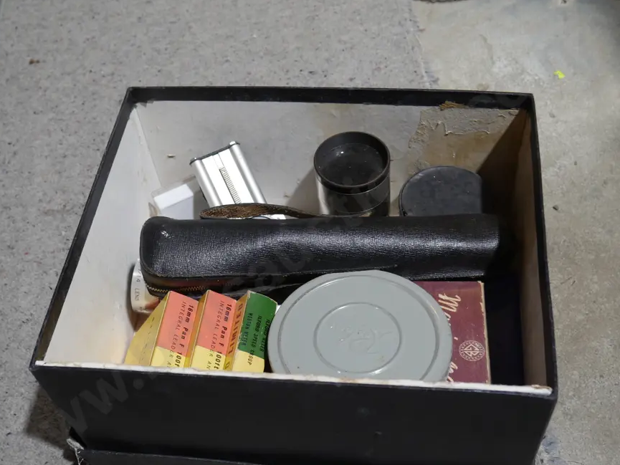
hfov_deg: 42.1
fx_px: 806
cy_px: 249
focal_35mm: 45
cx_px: 299
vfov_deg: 32.2
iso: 400
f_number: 4.1
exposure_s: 1/60
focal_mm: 19
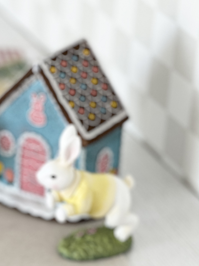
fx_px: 1402
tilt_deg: -28.8
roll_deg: -1.1
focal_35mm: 183
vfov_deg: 10.7
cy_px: 287
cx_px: -15
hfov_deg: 8.1
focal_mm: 9
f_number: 2.8
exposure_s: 1/121
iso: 160
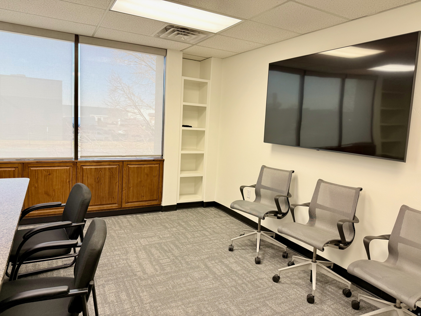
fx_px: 292
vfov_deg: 56.8
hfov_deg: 71.6
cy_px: 158
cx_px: 210
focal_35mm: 24
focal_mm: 6.76
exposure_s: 1/120
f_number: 1.78
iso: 100
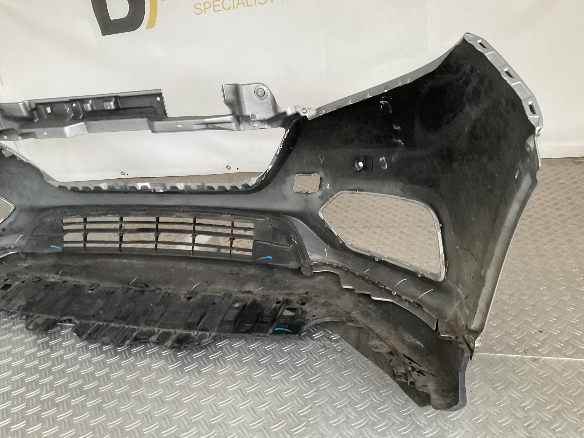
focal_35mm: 29
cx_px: 292
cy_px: 219
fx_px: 489
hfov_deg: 61.7
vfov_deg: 48.2
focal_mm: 3
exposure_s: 1/60
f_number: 1.8
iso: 320
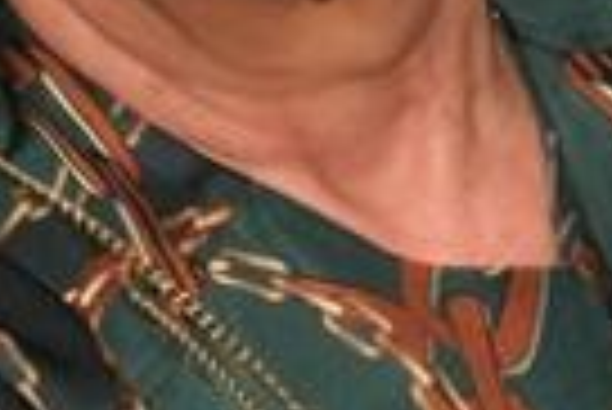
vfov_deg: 3.3
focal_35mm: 423
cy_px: 288
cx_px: 1156
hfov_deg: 4.8
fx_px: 7199
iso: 400
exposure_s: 1/125
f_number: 4.5
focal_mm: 42.5
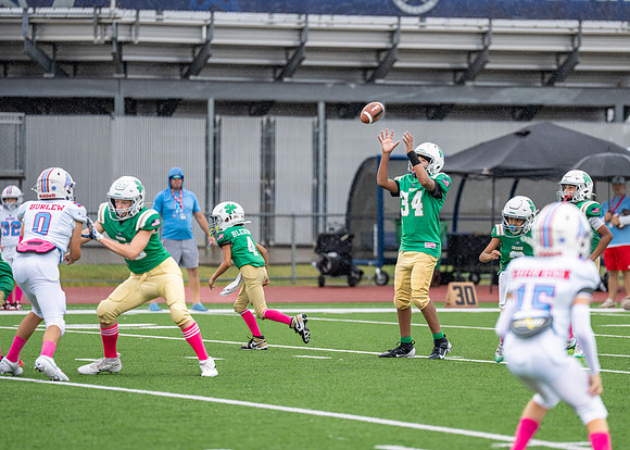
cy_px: 222
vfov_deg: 5.6
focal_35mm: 257
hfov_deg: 7.8
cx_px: 407
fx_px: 4595
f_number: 2.8
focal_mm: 200
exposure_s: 1/1000
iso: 400
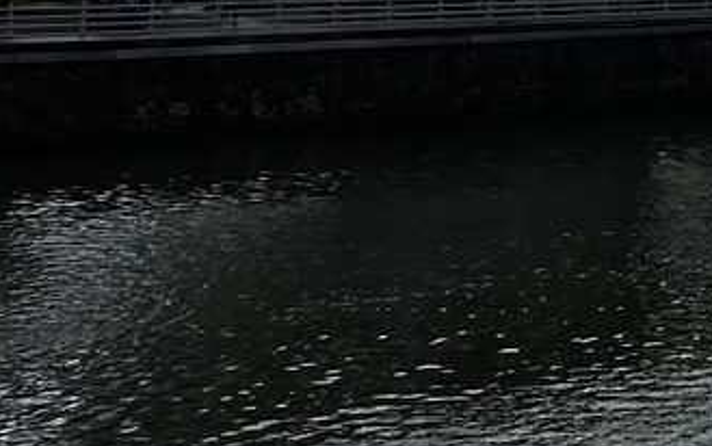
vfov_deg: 9.5
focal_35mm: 134
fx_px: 2602
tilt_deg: +3.1
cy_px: -232
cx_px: 1710
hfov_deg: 12.3
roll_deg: -0.3
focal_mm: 5.7
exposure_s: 1/4115
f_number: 1.5
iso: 50
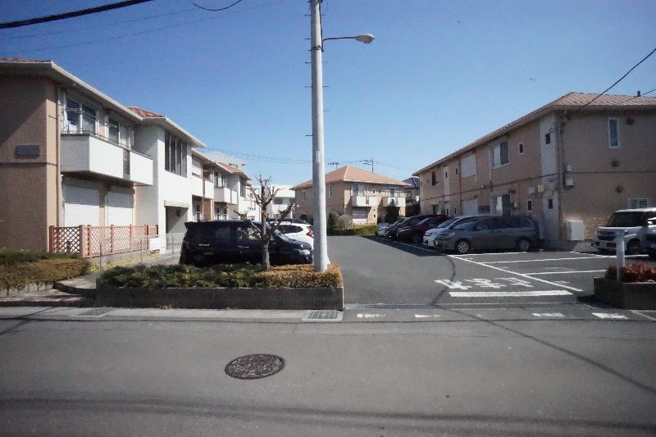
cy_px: 218
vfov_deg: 53.1
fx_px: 437
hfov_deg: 73.8
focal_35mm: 24
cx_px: 328
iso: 16000
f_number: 22
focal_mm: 16
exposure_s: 1/4000
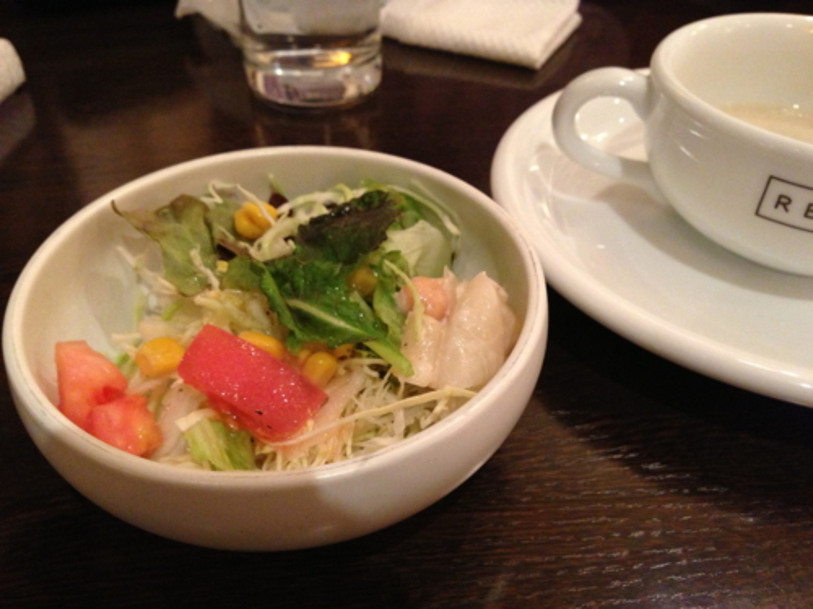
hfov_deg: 55.4
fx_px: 775
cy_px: 304
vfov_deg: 42.9
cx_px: 406
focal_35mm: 33
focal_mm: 4.13
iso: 320
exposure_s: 1/20
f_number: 2.4
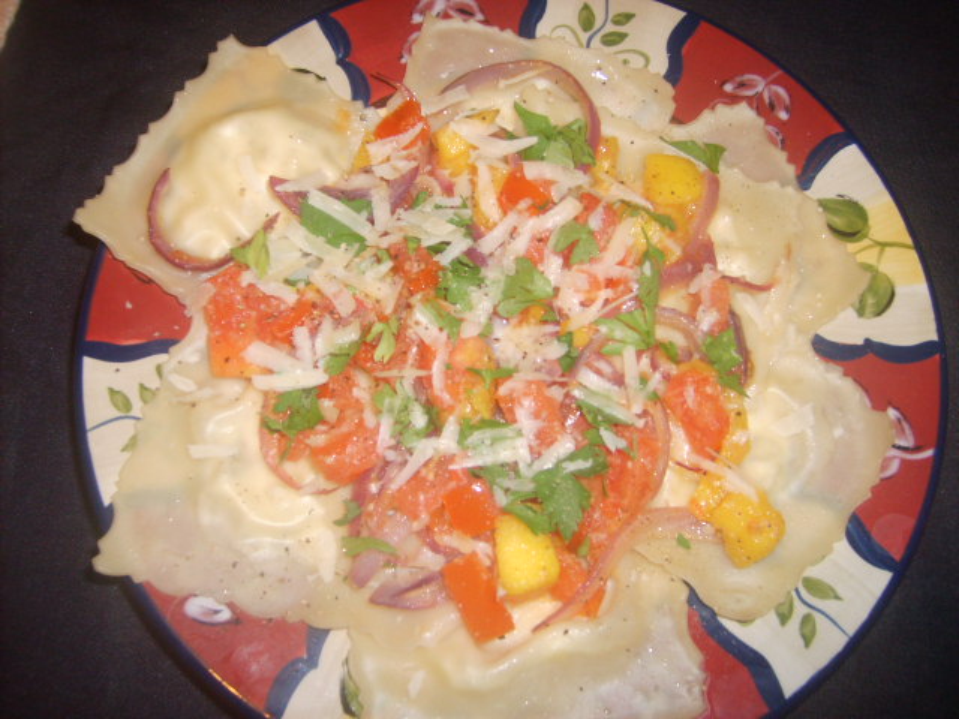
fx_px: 970
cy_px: 360
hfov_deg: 52.6
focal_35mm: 35
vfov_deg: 40.7
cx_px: 480
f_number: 2.8
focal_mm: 5.8
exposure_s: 1/45
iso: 100
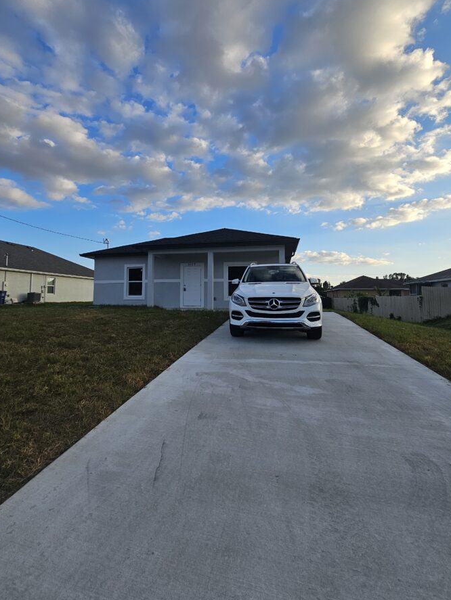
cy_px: 277
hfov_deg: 81.5
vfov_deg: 98.0
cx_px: 200
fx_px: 260
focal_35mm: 15
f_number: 2.2
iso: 50
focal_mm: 2.2
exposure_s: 1/1307
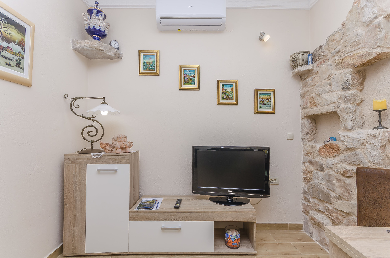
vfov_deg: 77.1
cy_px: 129
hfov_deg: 100.5
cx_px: 195
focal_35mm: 15
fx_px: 162
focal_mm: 10
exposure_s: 1/100
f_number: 8
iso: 100
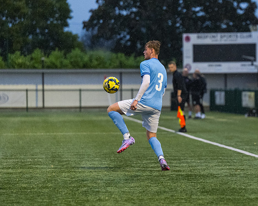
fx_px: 2106
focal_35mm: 276
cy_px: 124
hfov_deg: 7.0
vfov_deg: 5.6
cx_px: 243
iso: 4000
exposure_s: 1/1000
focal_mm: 140
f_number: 2.8
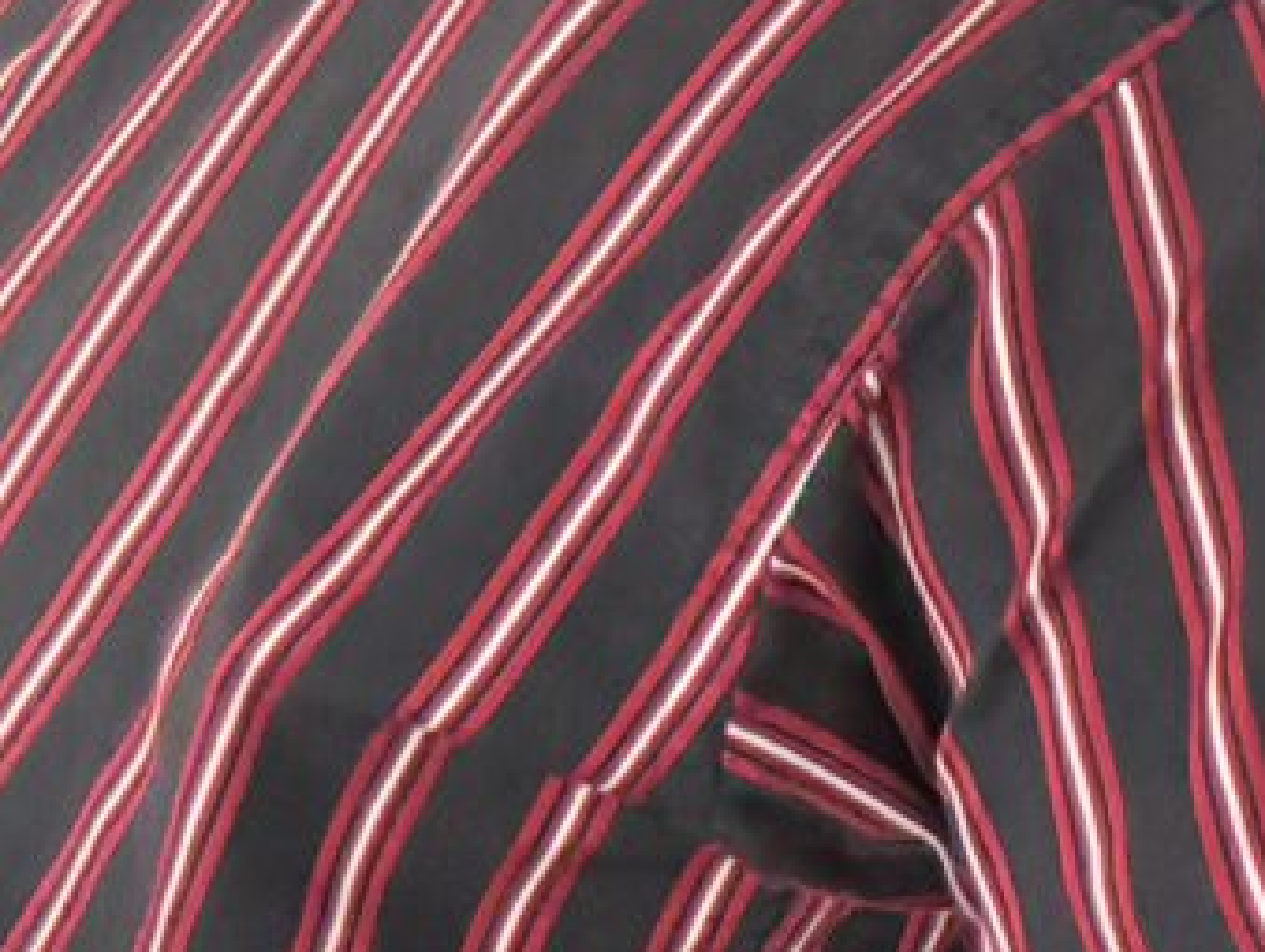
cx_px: 2567
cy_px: -1176
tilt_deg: -12.0
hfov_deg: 10.1
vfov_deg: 7.7
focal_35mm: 181
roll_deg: +2.9
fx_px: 6621
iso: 100
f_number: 1.78
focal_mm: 6.76
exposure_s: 1/305
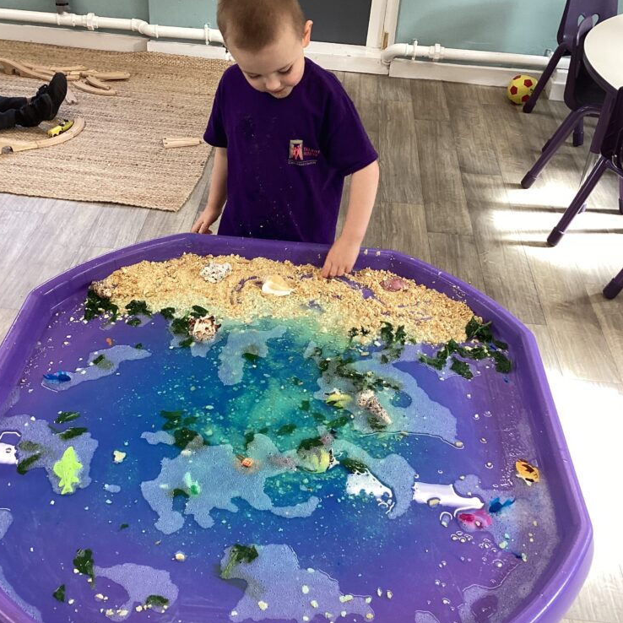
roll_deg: -4.0
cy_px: 309
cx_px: 300
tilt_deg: -37.4
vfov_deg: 43.9
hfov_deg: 43.9
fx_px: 774
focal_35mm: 38
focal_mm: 3.3
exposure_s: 1/50
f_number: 2.4
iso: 50
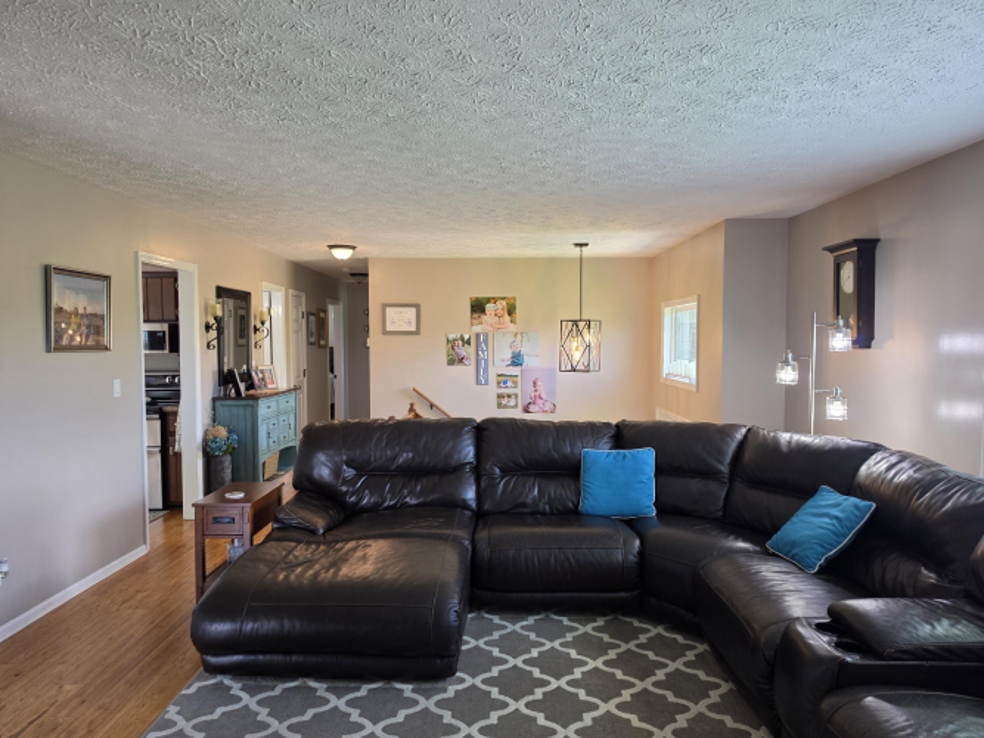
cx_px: 492
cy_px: 369
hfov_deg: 73.9
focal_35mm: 23
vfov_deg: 58.9
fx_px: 654
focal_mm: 6.5
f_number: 1.4
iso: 80
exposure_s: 1/120
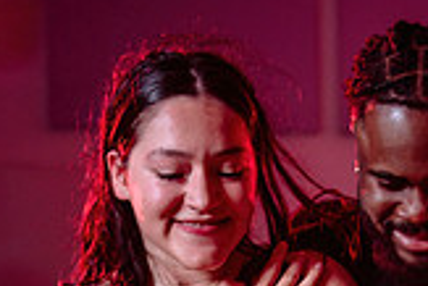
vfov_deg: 9.3
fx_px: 1690
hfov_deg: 14.2
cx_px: 433
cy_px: 500
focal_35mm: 142
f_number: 3.2
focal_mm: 40
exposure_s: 1/80
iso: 800
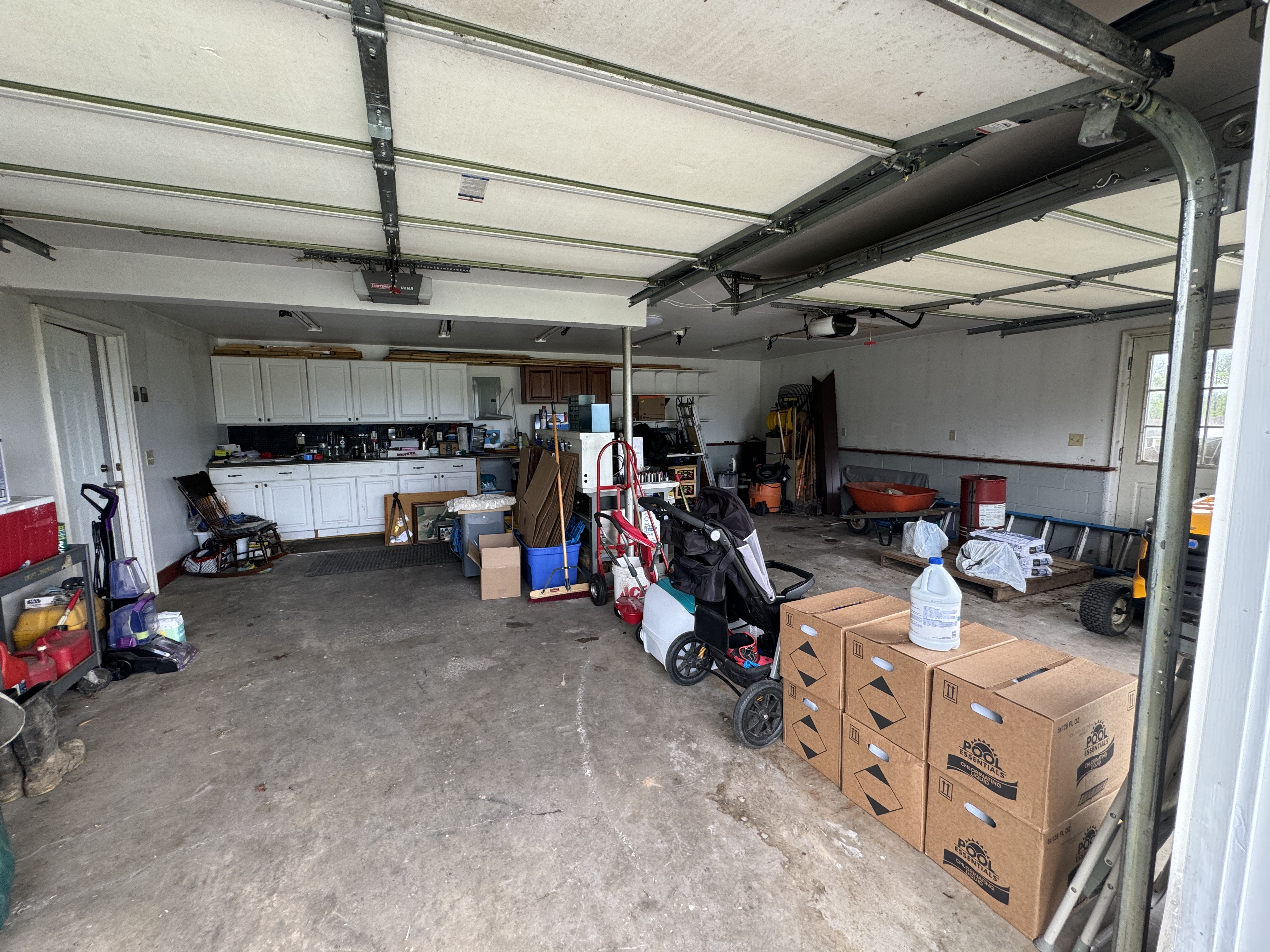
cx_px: 635
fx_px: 514
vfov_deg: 85.7
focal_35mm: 14
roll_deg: -0.7
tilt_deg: -6.7
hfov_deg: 102.1
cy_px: 476
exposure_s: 1/120
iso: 125
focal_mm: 2.22
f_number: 2.2
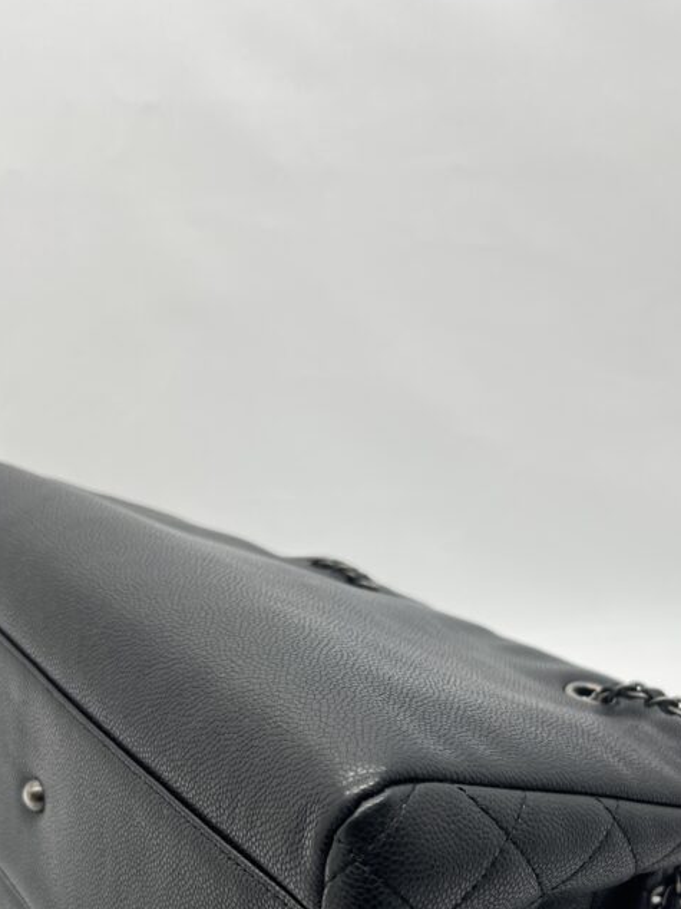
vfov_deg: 43.0
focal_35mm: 42
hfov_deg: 34.2
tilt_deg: -28.1
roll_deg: +0.9
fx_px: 1102
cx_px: 399
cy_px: 714
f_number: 1.5
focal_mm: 5.7
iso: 32
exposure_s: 1/122
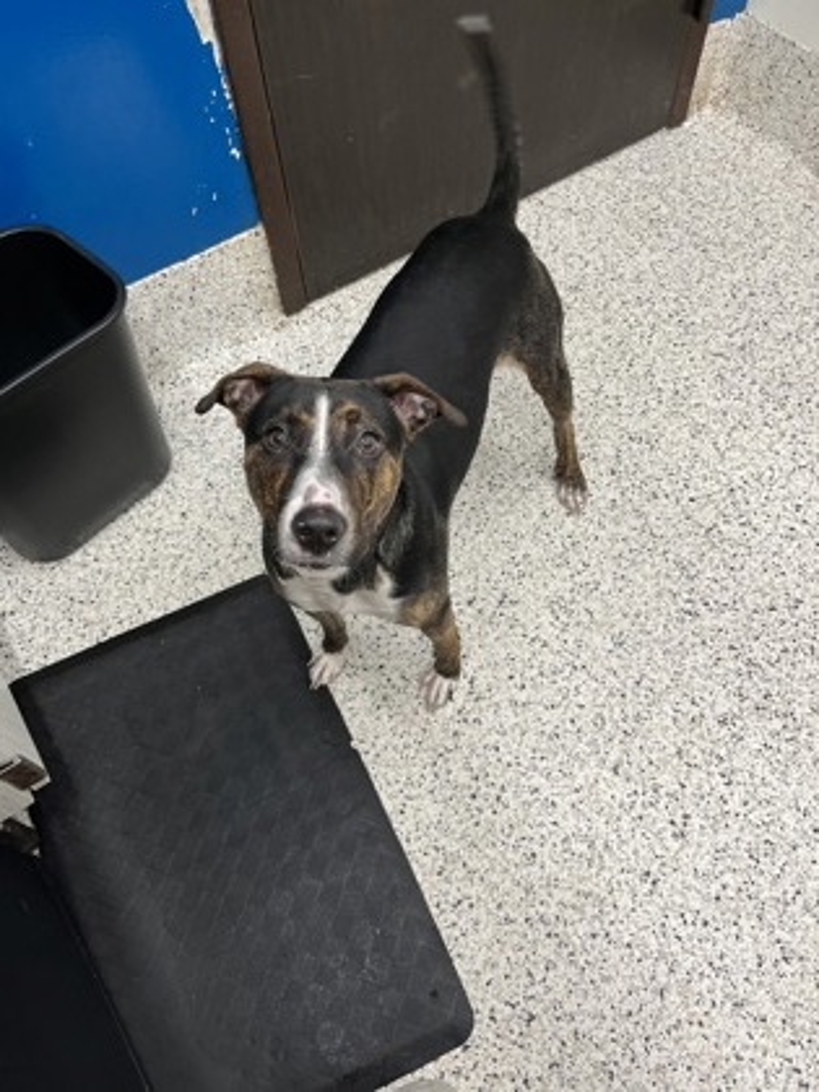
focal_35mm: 26
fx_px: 820
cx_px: 410
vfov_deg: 67.3
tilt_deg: -61.6
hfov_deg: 53.1
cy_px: 546
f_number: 1.6
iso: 100
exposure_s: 1/121
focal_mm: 5.1
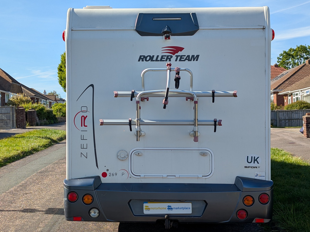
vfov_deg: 29.1
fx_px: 448
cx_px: 156
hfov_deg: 38.2
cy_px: 117
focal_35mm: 50
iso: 20
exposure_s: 1/869
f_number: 1.68
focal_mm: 6.9
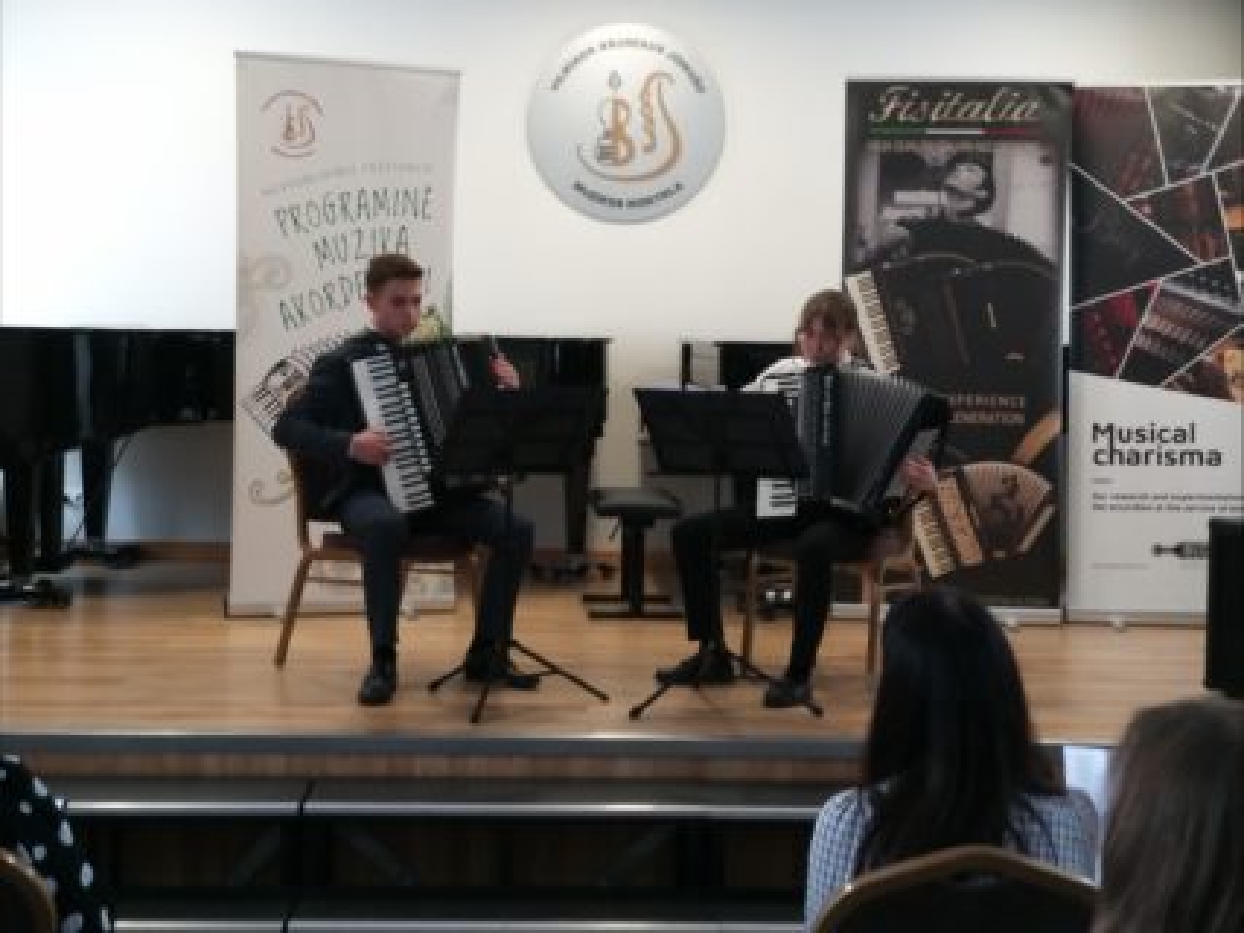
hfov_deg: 36.8
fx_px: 1868
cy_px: 466
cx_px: 622
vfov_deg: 28.0
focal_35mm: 52
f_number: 2.4
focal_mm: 5.54
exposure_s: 1/25
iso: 160
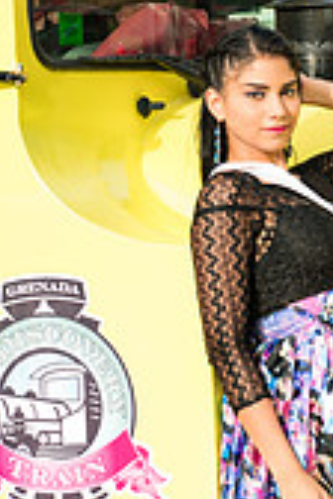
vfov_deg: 11.0
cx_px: 288
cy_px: 324
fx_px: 2594
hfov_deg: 7.3
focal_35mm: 187
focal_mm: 70
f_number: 6.3
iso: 80
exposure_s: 1/125
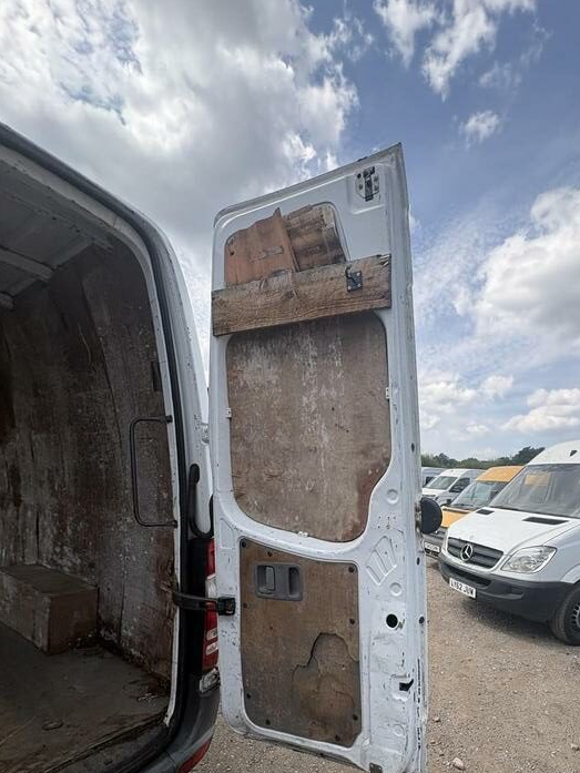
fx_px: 402
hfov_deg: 70.2
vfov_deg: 85.6
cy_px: 495
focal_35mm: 18
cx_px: 370
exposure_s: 1/1395
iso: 50
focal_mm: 2.22
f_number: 2.2
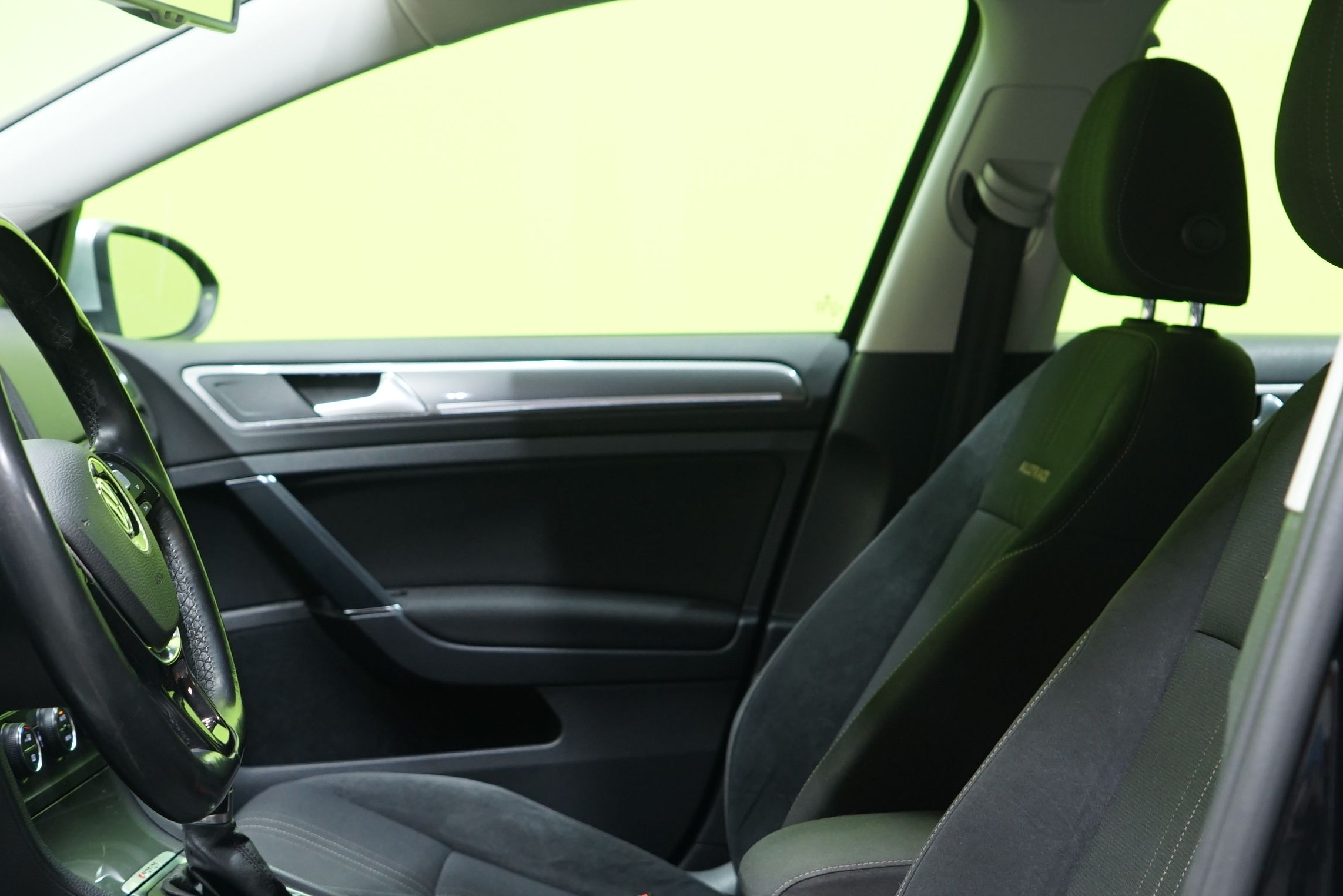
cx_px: 493
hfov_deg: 32.2
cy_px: 654
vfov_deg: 21.8
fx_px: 2313
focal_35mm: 62
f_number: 4.5
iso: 800
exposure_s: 1/20
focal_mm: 36
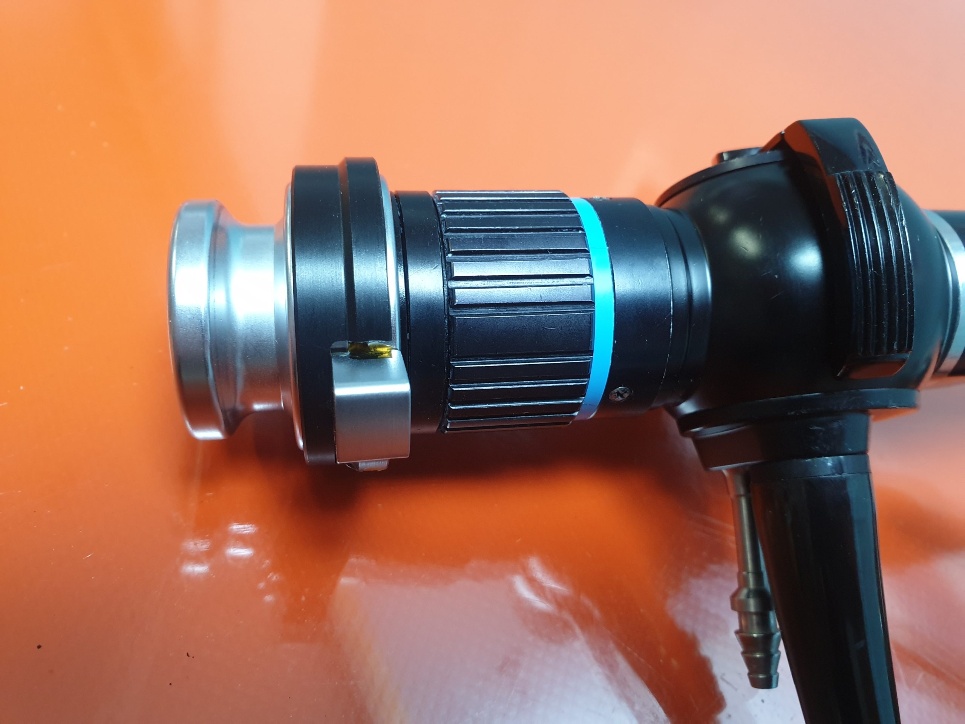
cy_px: 362
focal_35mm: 26
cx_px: 482
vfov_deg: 53.1
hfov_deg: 67.3
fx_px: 725
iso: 320
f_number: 2.4
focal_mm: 4.3
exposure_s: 1/50
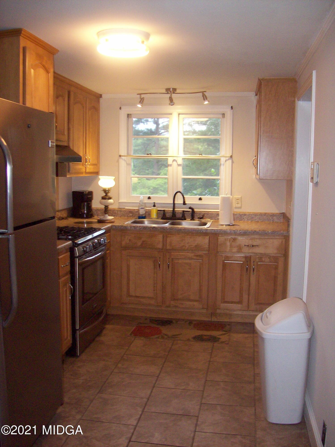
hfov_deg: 39.6
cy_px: 224
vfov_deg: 51.4
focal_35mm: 36
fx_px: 465
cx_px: 168
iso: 140
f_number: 2.7
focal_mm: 6
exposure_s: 1/64
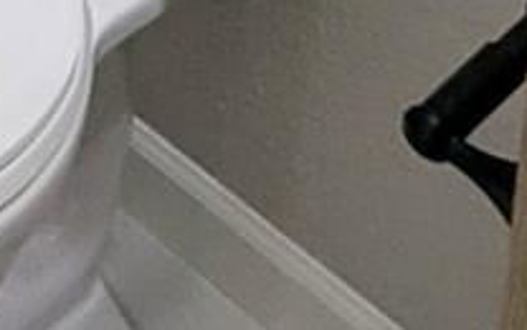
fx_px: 1522
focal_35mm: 106
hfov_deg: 14.4
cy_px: -1064
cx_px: -674
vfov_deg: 7.5
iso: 76
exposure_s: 1/120
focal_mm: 1.95
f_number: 2.2
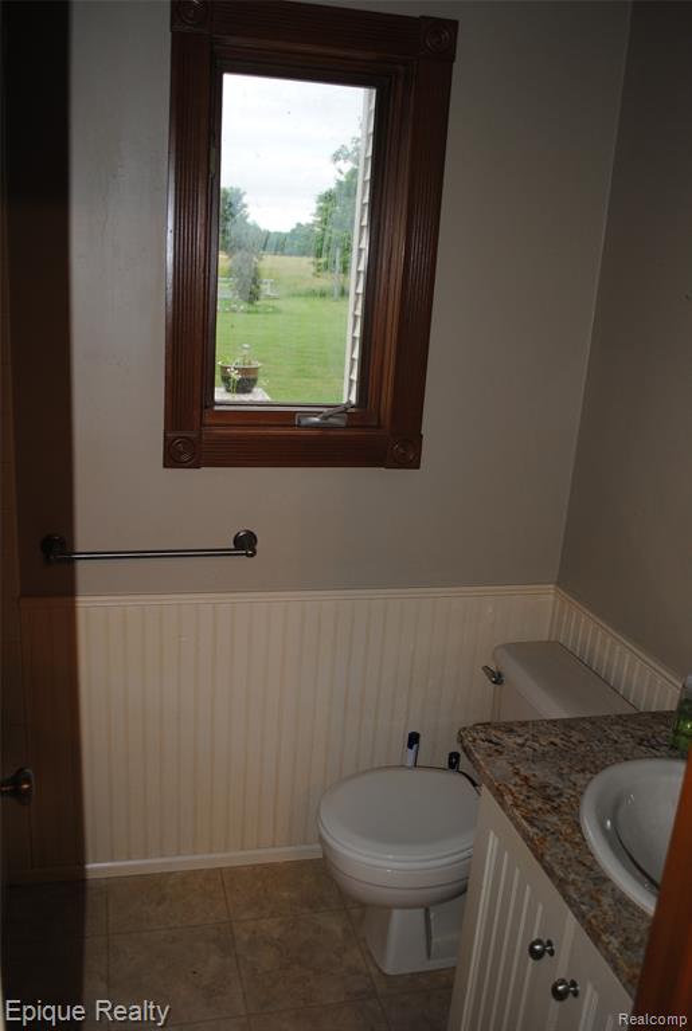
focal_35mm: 30
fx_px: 861
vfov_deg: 61.8
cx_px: 346
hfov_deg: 43.8
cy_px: 516
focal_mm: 20
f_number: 3.8
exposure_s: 1/60
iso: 200
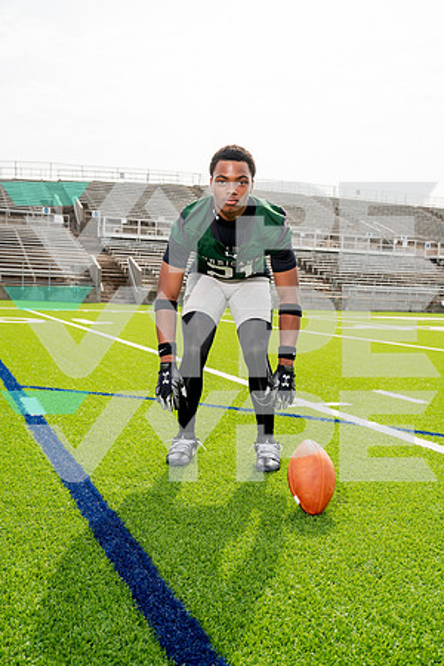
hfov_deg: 35.9
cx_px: 222
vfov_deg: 51.9
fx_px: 684
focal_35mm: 37
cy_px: 333
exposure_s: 1/320
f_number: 5.6
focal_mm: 37
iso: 100
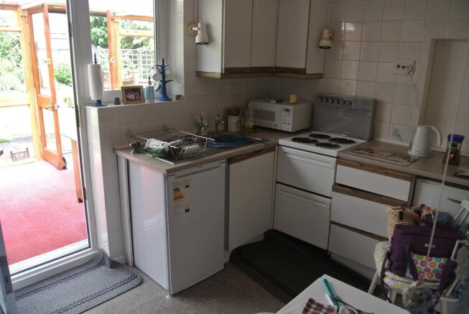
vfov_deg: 48.0
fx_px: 352
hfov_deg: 67.3
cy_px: 157
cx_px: 234
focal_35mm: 27
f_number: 3.5
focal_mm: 10
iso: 250
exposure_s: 1/125
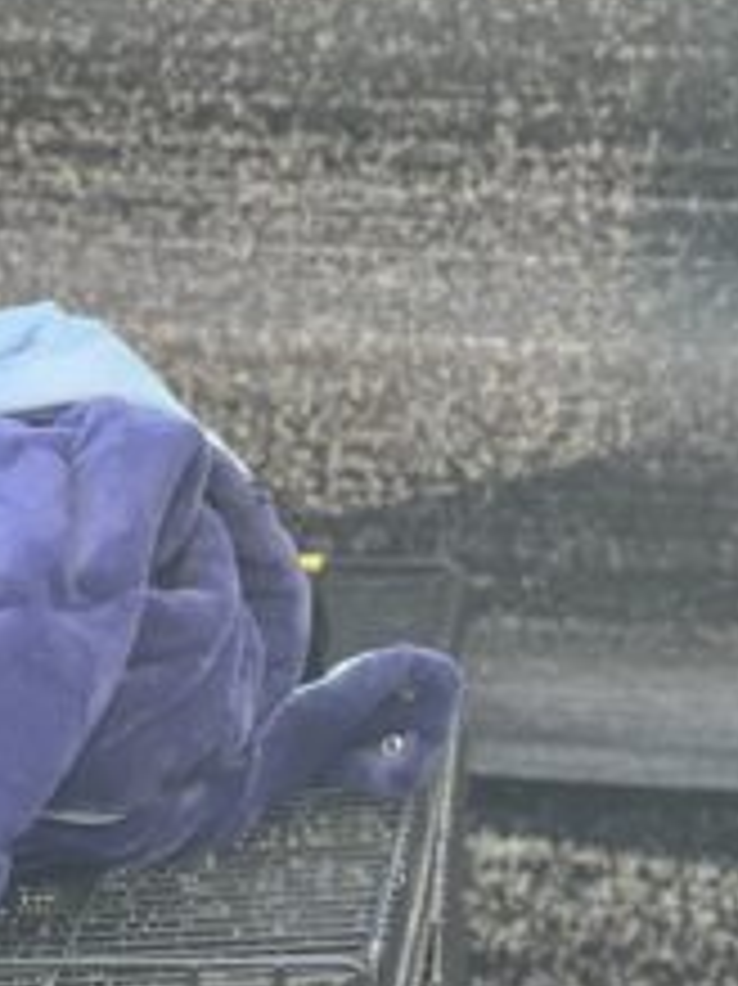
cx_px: -324
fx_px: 7996
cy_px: 1301
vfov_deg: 7.0
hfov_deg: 5.2
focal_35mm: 281
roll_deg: +3.2
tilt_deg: -12.4
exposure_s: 1/121
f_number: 2.8
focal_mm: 9
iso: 80
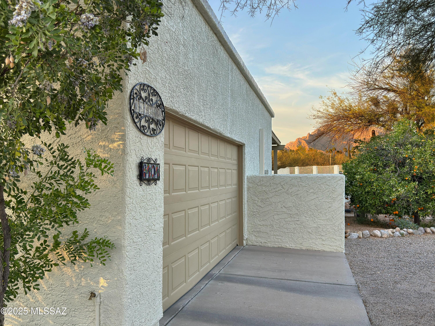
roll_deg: -0.1
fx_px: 440
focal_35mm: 35
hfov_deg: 52.6
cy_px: 163
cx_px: 218
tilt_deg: +2.7
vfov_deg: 40.7
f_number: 1.78
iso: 100
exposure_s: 1/382
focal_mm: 6.76
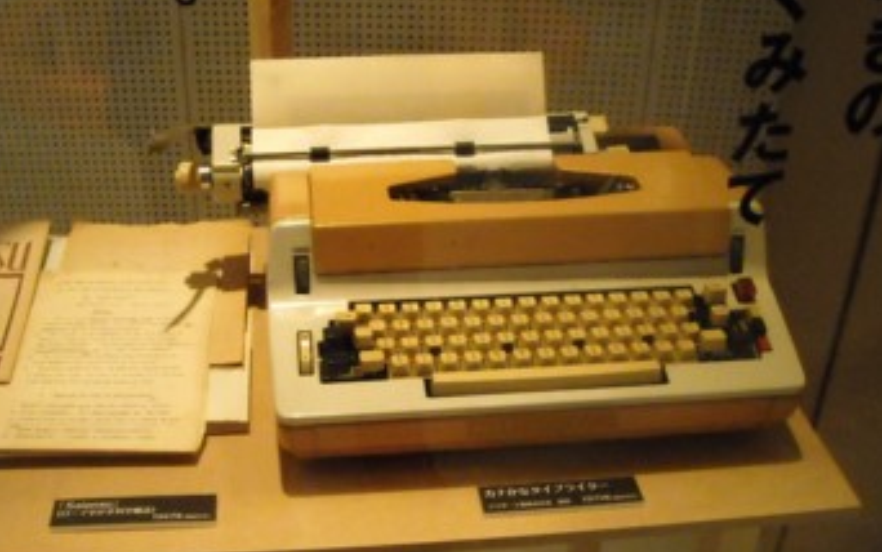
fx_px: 914
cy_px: 303
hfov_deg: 51.5
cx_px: 441
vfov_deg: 33.6
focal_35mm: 38
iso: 800
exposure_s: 1/26
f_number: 2.8
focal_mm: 5.7
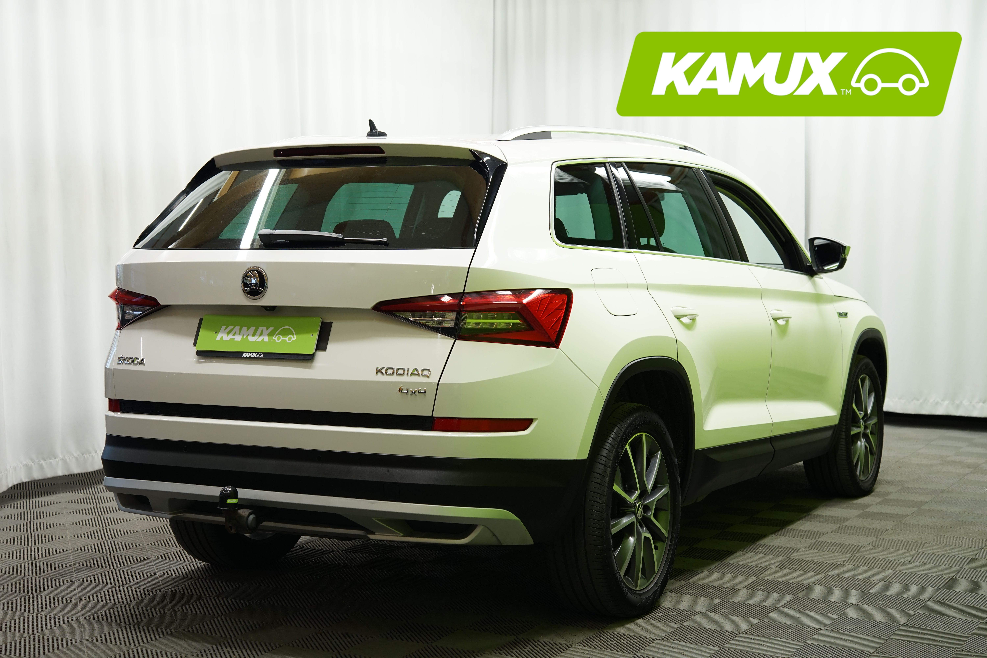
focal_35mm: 54
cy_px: 329
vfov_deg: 25.1
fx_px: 1480
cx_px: 494
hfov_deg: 36.9
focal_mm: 54
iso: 500
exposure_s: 1/20
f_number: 5
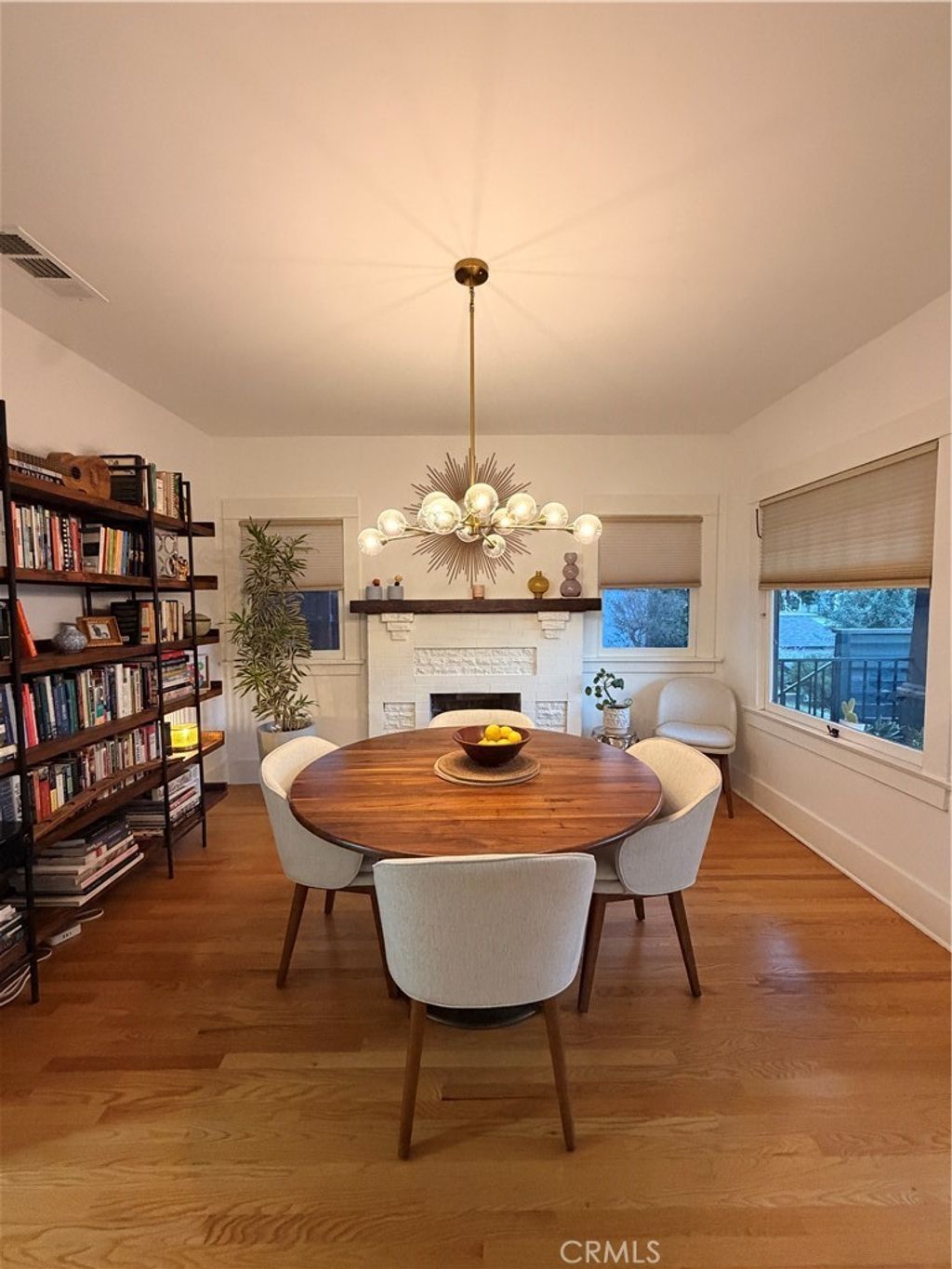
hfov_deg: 85.7
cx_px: 476
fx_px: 513
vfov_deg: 102.1
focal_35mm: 14
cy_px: 634
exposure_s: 1/60
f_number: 2.2
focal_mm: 2.22
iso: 500
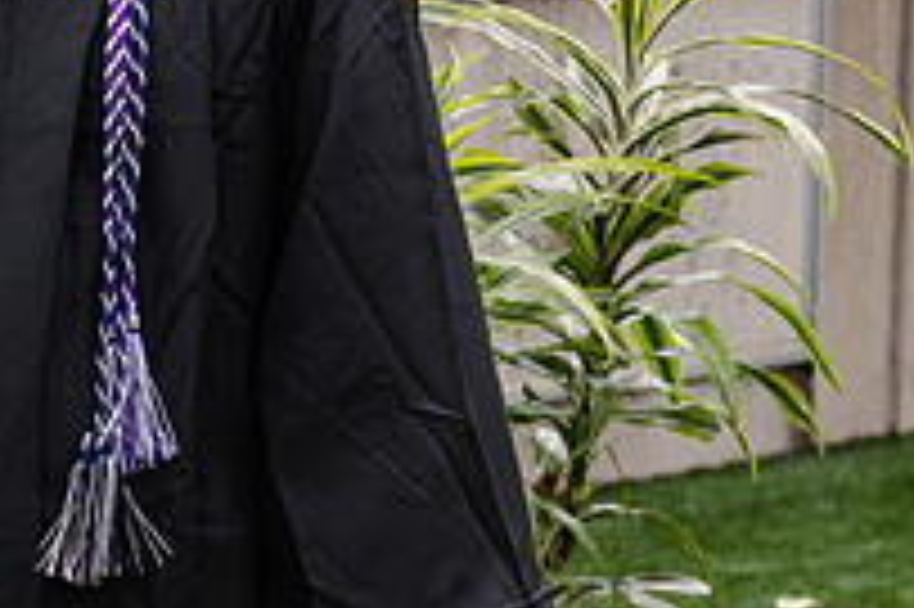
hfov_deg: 12.2
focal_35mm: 166
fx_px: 4211
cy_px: 47
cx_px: -68
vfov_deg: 8.2
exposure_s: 1/250
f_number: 5.6
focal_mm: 58
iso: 160
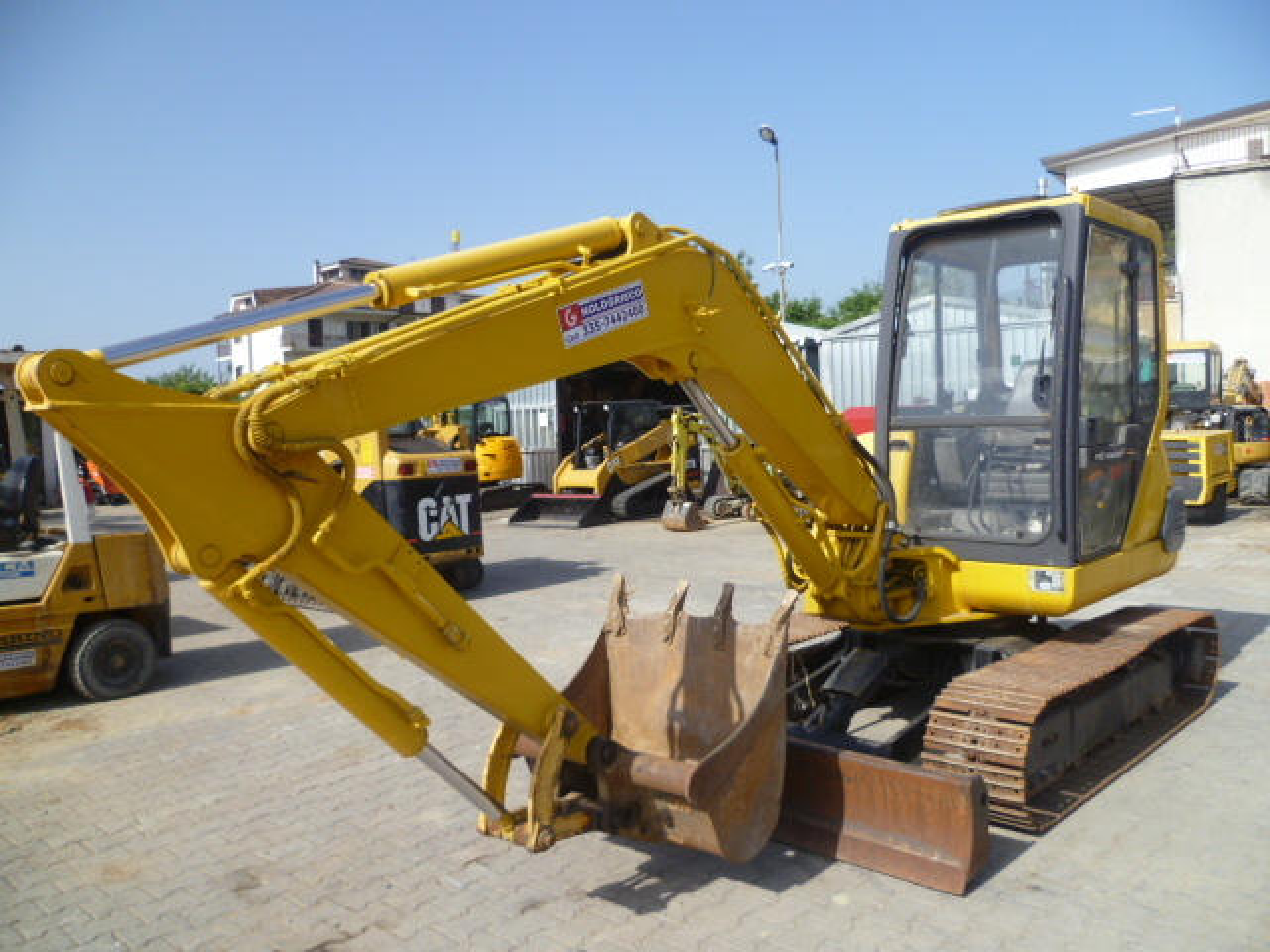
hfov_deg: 63.4
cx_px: 635
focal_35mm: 28
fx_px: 1027
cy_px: 476
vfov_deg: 49.7
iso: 100
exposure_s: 1/160
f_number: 9
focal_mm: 5
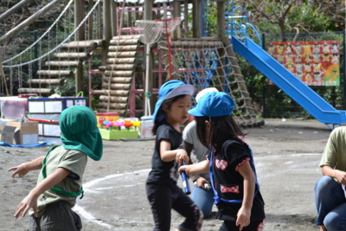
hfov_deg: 24.6
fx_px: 793
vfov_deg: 16.6
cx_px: 173
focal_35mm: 82
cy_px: 116
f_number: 6.3
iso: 100
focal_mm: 55
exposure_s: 1/160
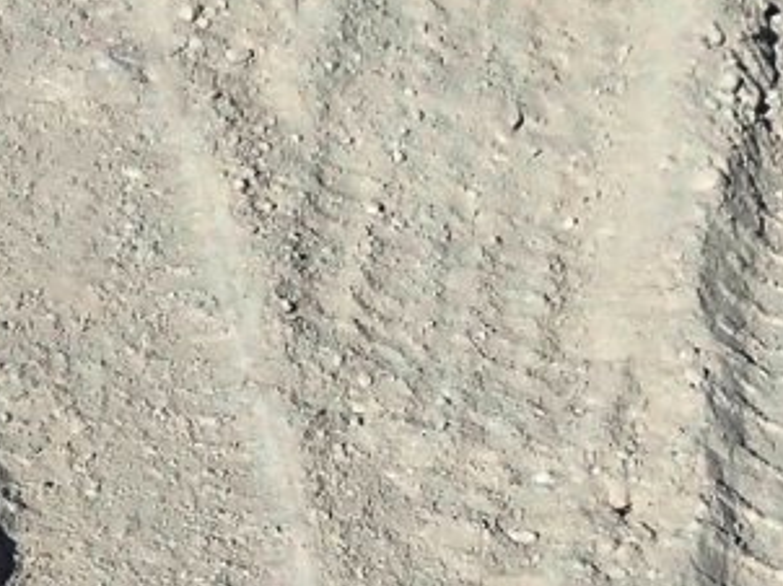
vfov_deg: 9.3
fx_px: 3594
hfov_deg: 12.4
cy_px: 153
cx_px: 174
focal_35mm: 159
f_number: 9
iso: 100
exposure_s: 1/640
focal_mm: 5.5
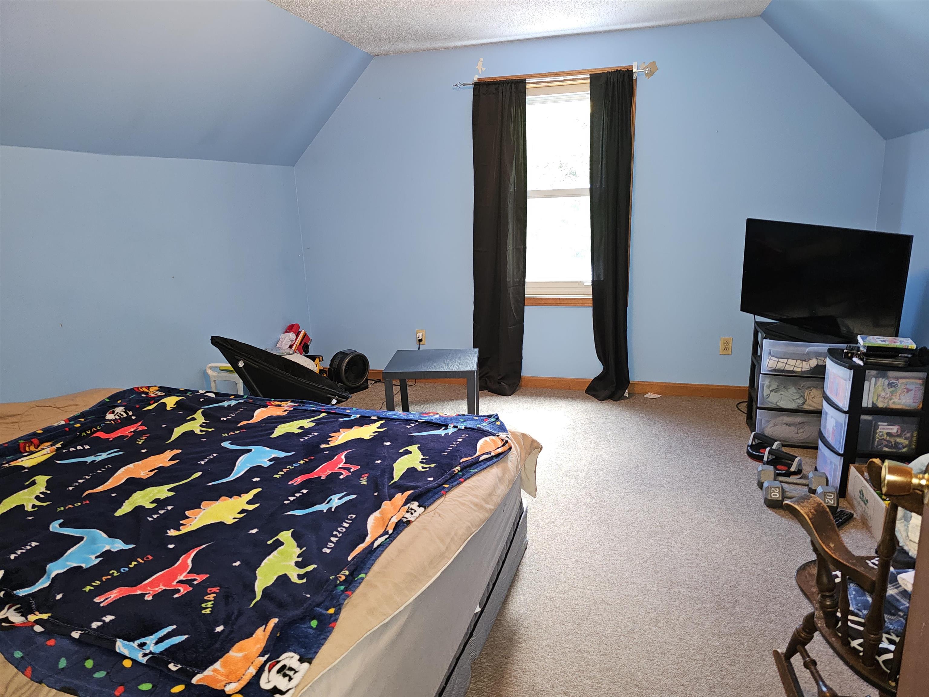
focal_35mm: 23
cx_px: 464
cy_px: 348
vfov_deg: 58.9
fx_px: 617
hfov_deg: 73.9
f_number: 1.7
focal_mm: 6.3
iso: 125
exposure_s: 1/9.99
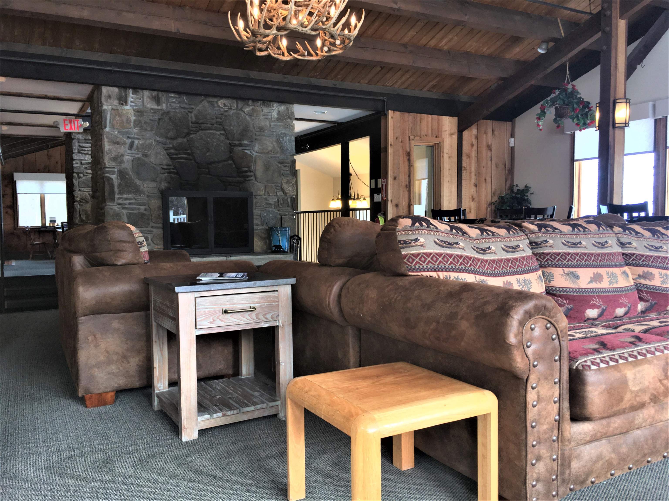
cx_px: 334
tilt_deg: -3.2
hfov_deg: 61.7
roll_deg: +0.8
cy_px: 250
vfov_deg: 48.2
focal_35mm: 29
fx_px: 560
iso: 25
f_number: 2.2
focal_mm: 4.15
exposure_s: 1/35
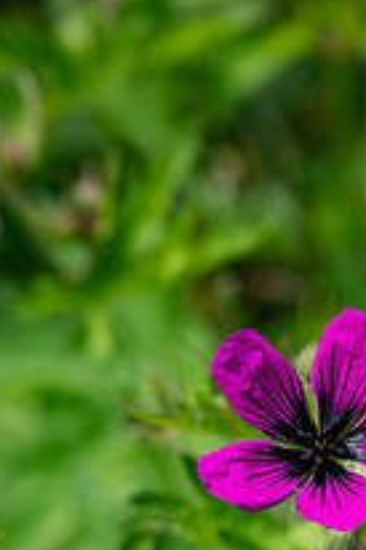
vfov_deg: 15.6
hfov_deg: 10.4
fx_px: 2001
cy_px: 433
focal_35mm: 131
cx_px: 319
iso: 100
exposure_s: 1/500
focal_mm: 60
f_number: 5
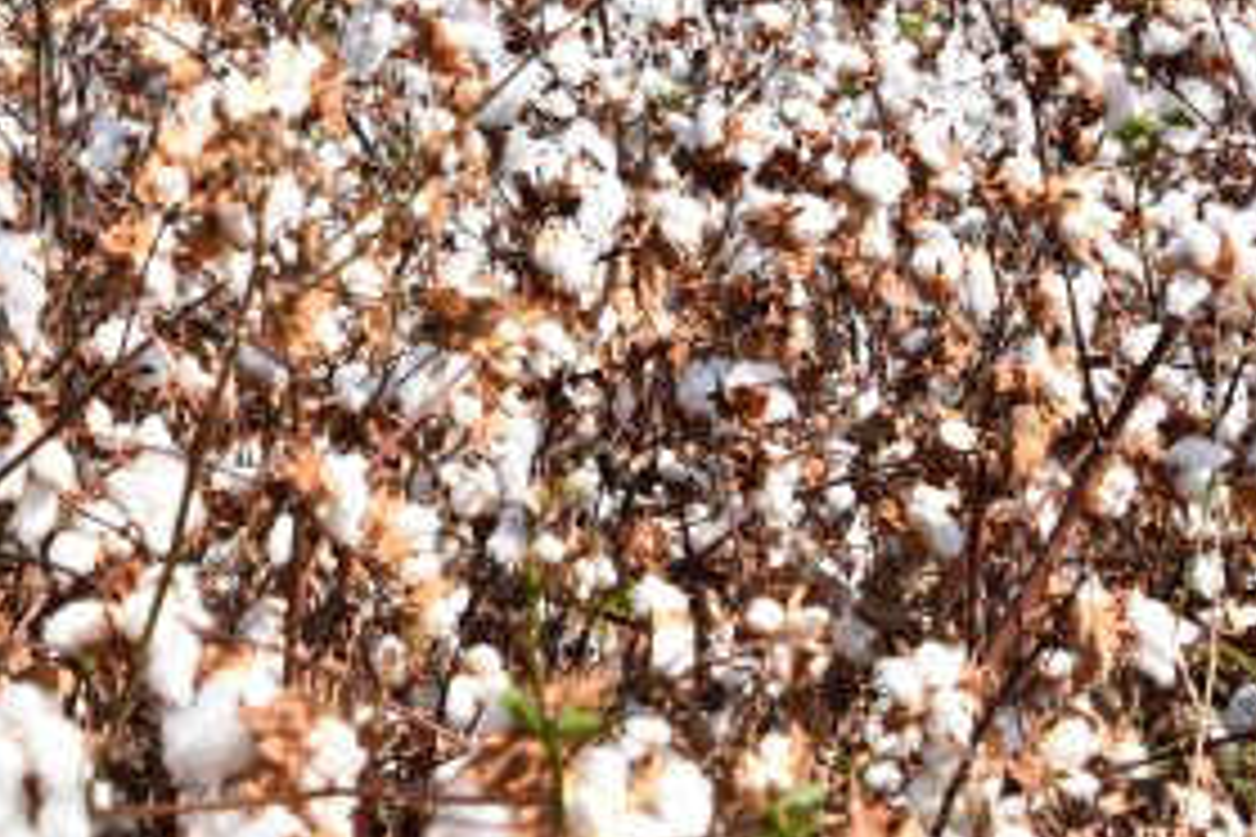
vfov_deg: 8.6
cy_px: -32
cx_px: 32
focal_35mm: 158
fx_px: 5512
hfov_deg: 12.9
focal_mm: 48
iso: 180
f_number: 8
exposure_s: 1/500
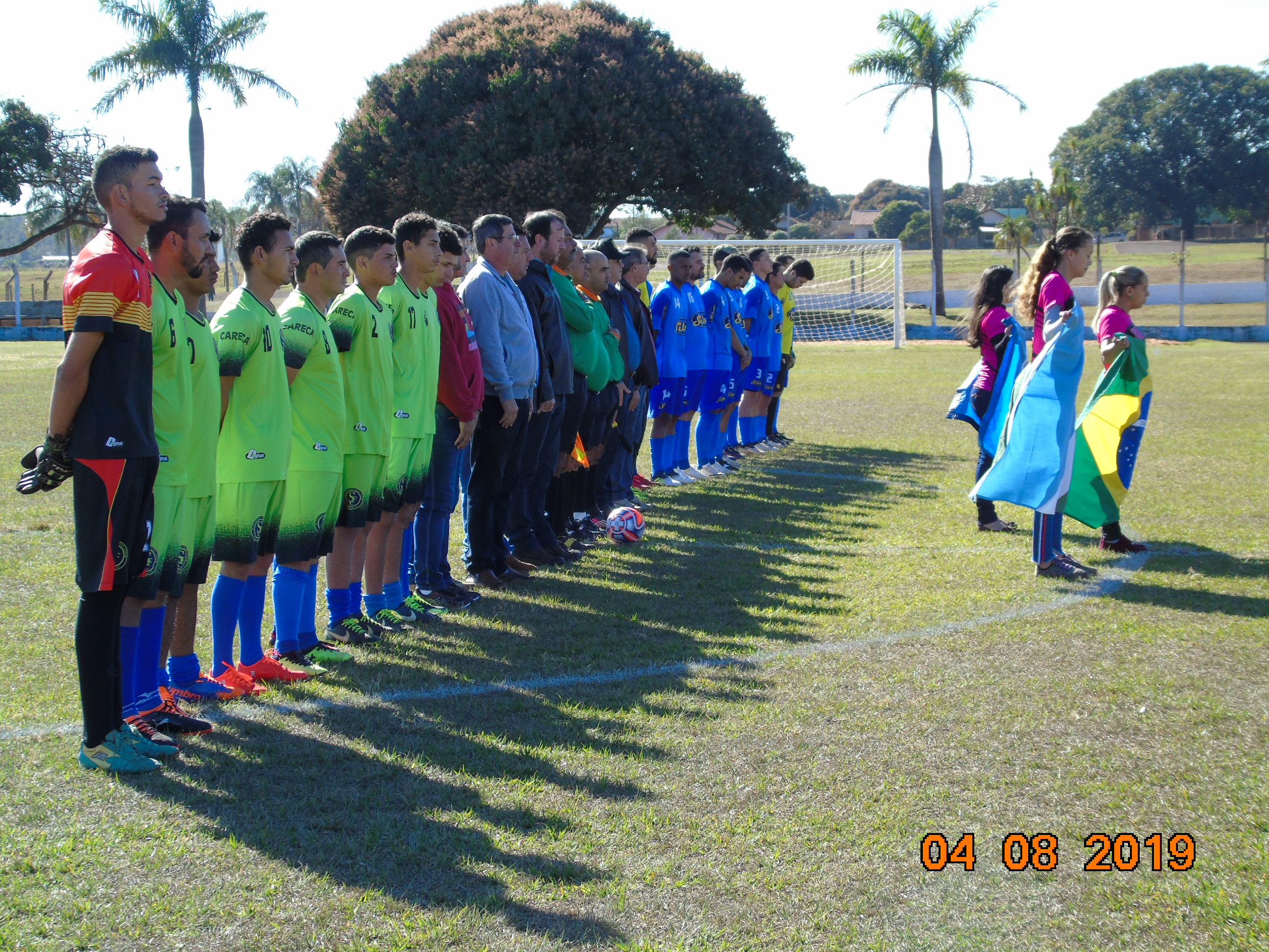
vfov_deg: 18.0
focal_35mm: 82
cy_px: 476
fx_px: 3006
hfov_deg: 23.8
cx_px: 634
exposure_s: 1/250
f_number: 4.1
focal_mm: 15
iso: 80
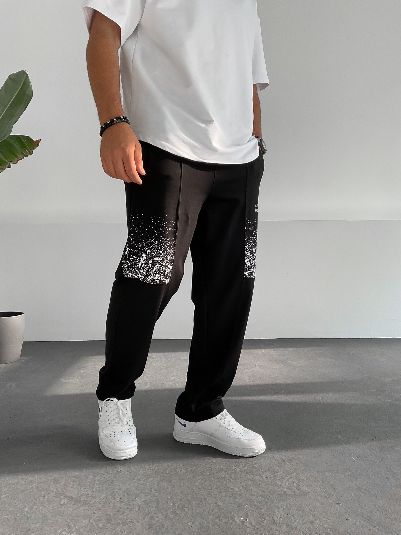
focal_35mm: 29
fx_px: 448
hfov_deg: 48.2
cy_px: 268
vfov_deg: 61.7
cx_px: 200
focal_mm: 3
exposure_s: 1/120
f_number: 1.8
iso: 32
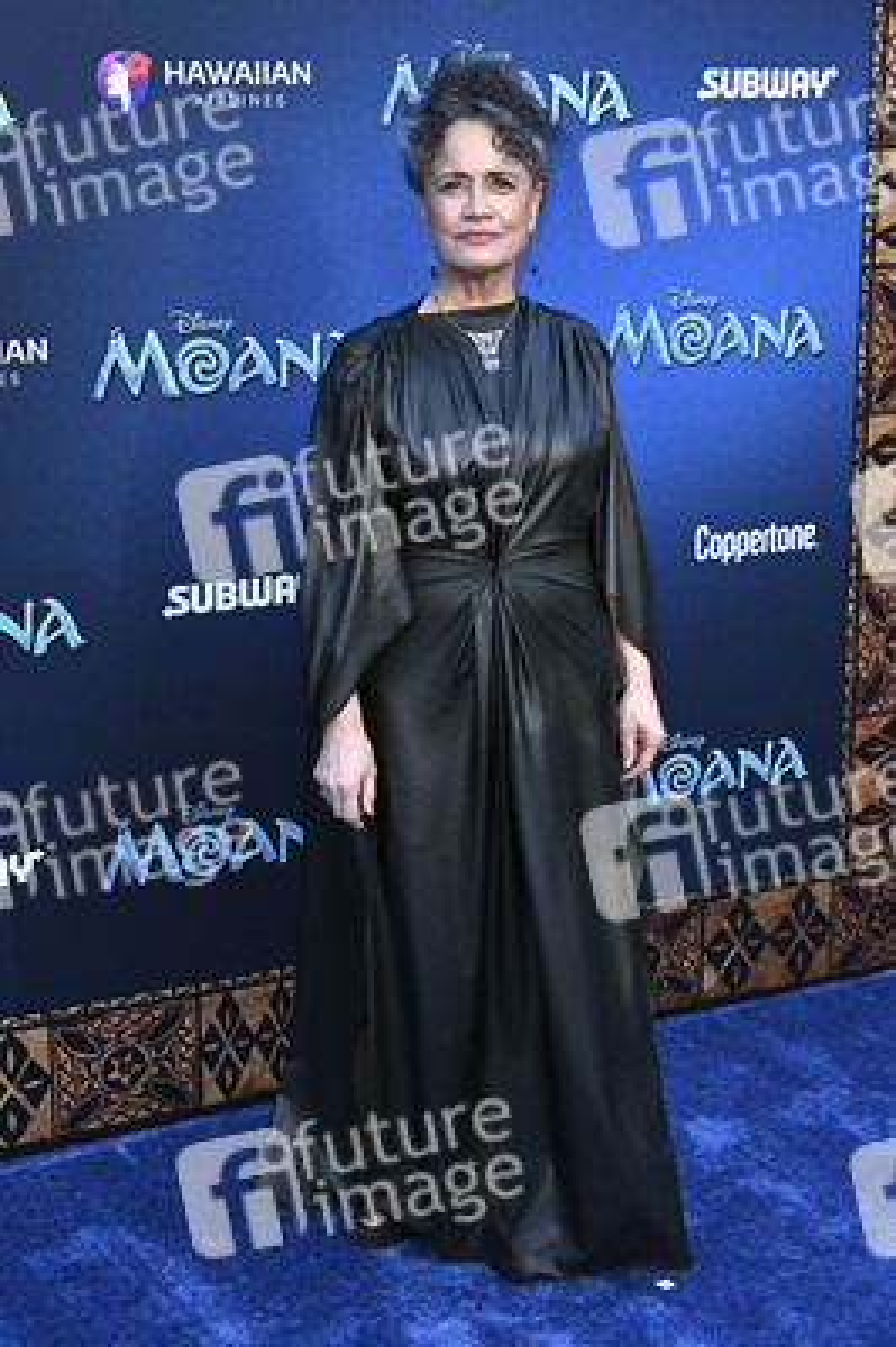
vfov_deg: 38.9
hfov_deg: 26.4
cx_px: 448
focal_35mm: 51
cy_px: 674
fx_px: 1907
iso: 500
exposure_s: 1/250
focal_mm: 51
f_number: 6.3
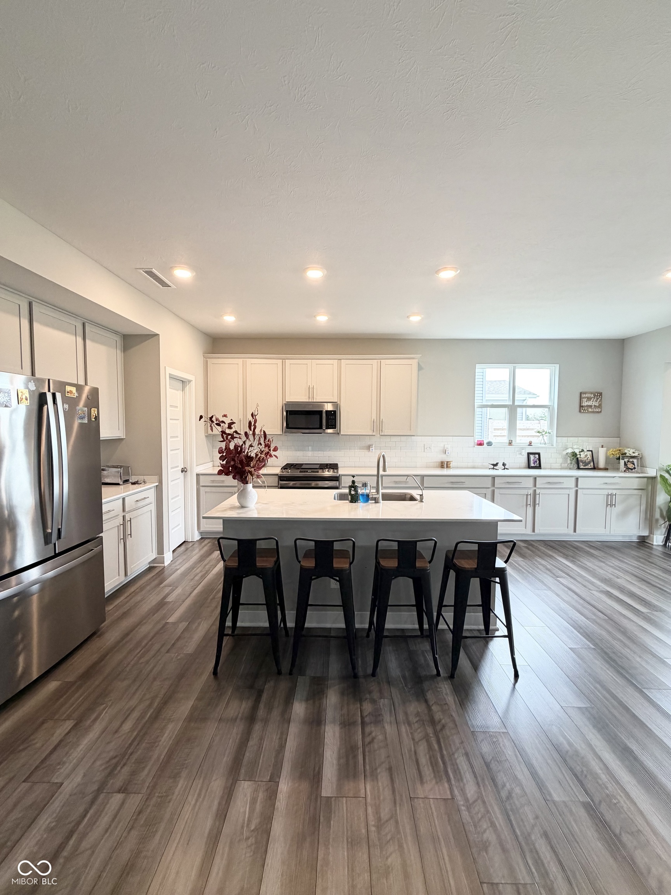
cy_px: 448
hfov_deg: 85.7
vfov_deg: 102.1
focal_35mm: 14
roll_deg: -0.6
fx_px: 362
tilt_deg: -3.1
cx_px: 336
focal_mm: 2.22
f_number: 2.2
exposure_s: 1/120
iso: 200
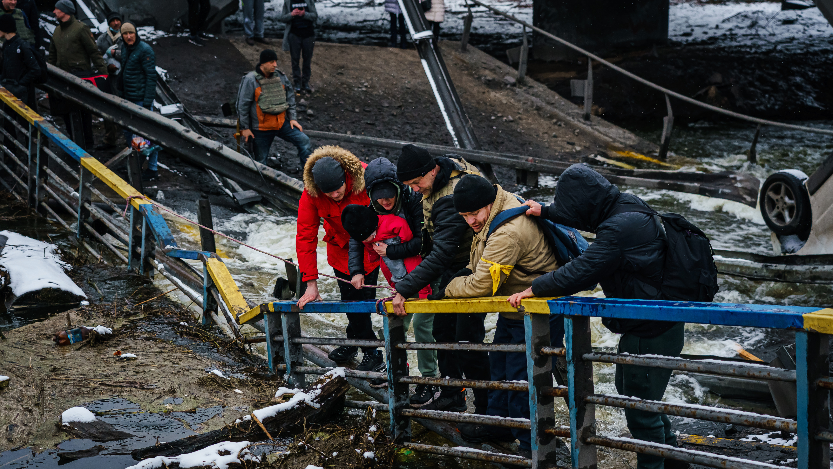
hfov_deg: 36.6
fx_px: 1259
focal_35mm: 57
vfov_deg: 21.1
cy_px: 261
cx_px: 417
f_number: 4
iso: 1250
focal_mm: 54
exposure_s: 1/3200
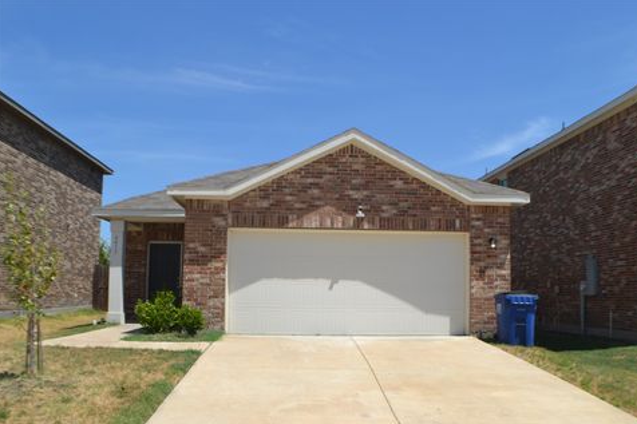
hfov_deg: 47.4
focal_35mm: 41
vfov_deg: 32.6
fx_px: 725
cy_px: 221
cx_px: 327
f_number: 8
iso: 100
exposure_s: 1/250
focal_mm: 26
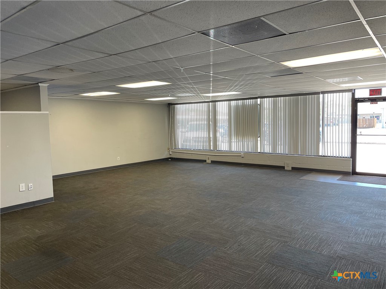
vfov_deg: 53.1
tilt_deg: -4.4
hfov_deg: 67.3
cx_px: 193
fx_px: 290
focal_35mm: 26
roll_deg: +1.0
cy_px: 144
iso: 80
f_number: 1.6
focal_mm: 4.2
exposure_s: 1/120
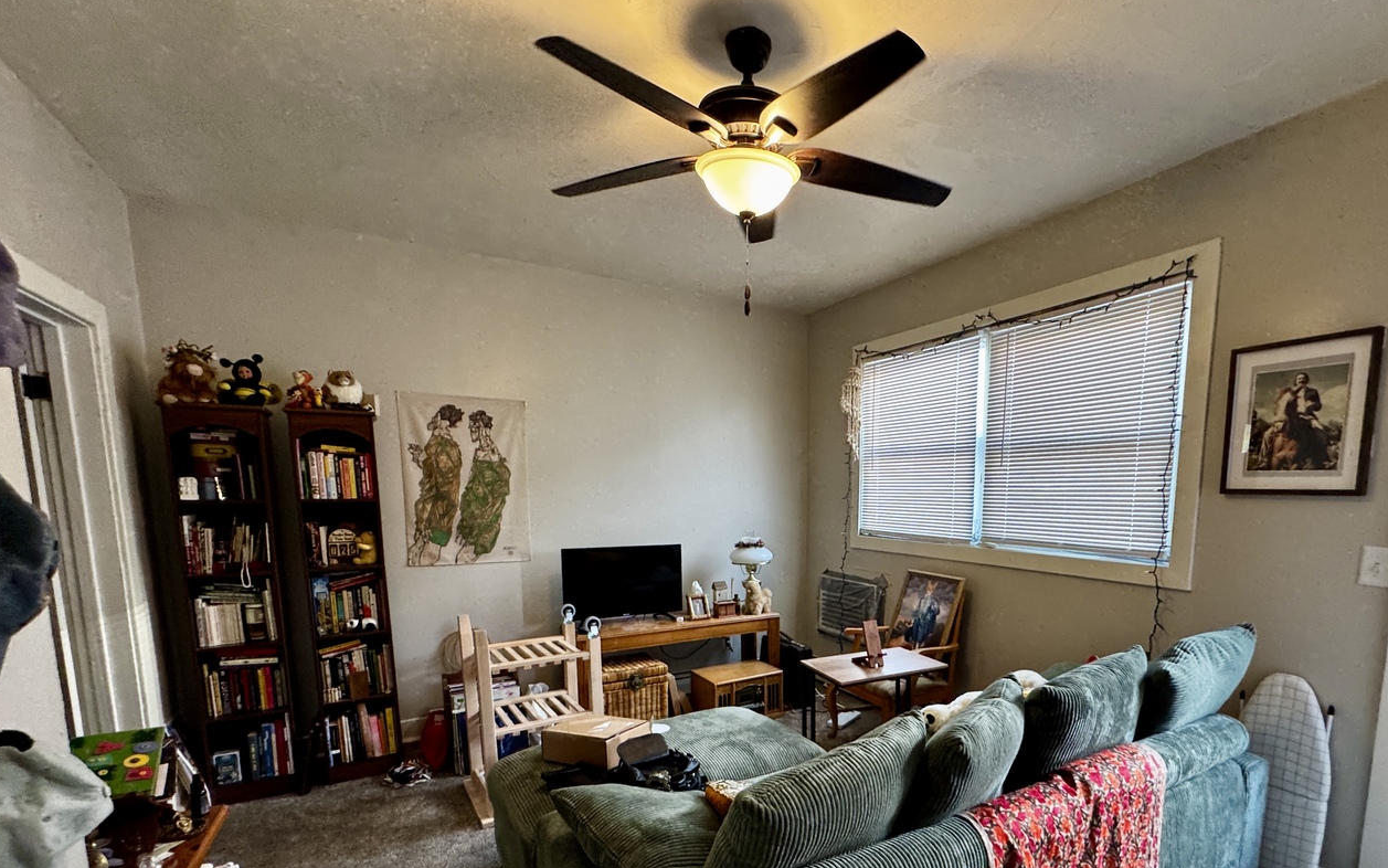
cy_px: 574
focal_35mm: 17
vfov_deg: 66.3
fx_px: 643
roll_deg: -1.2
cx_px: 788
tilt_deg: -6.3
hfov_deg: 93.8
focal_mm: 2.22
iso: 250
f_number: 2.2
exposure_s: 1/60
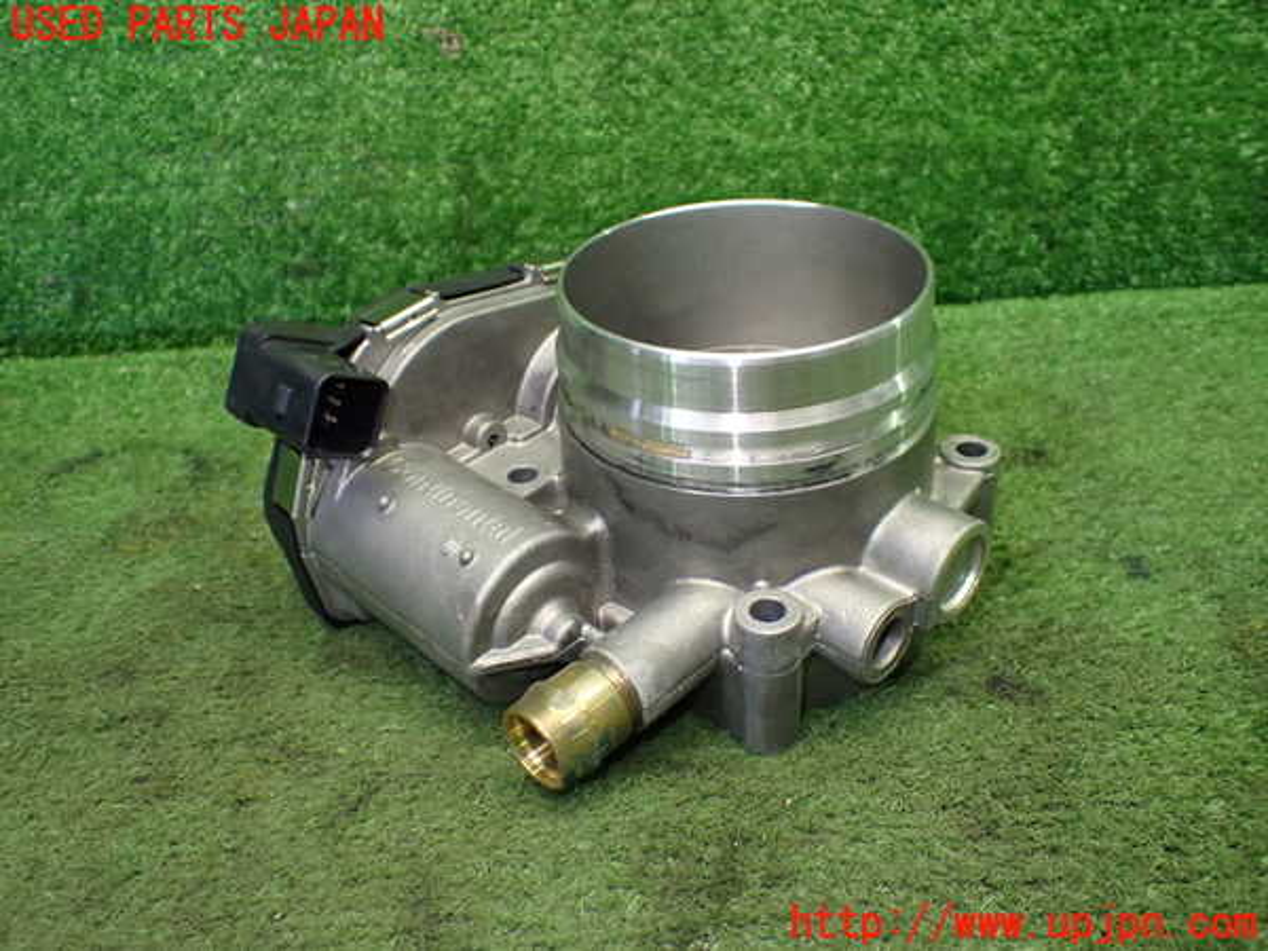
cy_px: 476
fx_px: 1099
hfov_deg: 60.0
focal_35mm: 30
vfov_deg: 46.8
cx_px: 634
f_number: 2.3
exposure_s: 1/125
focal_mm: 5.4
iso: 640
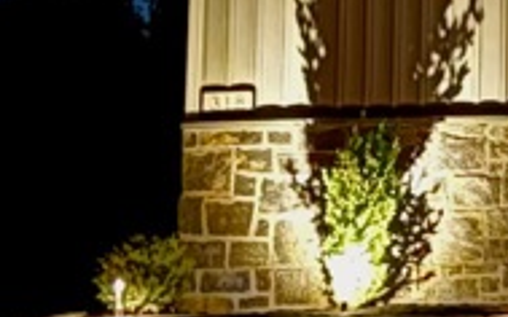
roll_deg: +0.4
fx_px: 2976
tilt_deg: +8.6
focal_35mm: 215
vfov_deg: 6.0
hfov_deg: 9.1
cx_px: 1086
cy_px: -231
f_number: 1.78
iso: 2000
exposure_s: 1/5
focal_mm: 6.76
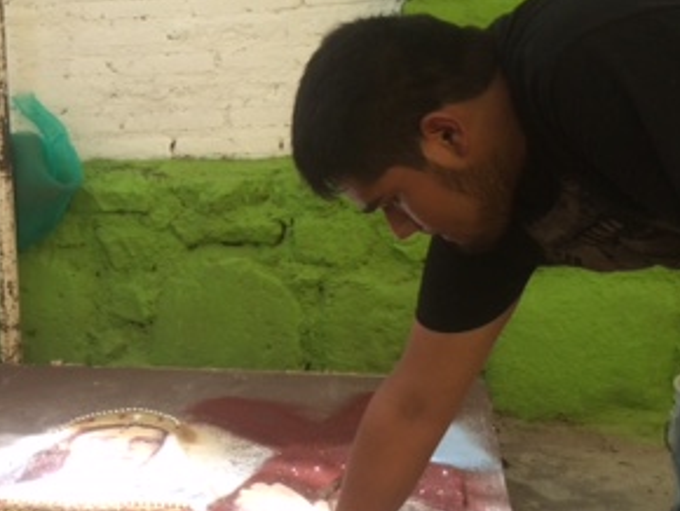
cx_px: 19
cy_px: 323
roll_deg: +1.0
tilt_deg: -12.8
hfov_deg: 28.6
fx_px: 1258
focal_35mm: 64
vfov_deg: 22.9
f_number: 2.2
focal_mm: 4.15
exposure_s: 1/370
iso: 32
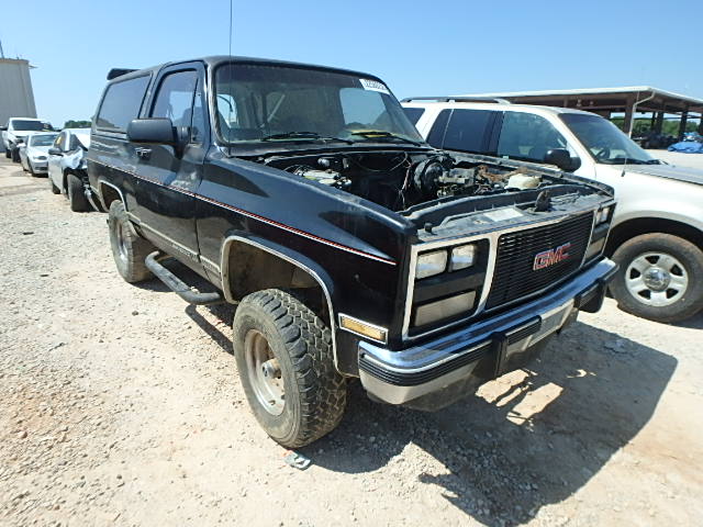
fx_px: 426
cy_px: 264
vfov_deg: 63.4
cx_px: 352
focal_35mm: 21
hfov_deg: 79.0
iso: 125
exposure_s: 1/1000
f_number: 3.5
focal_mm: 3.7
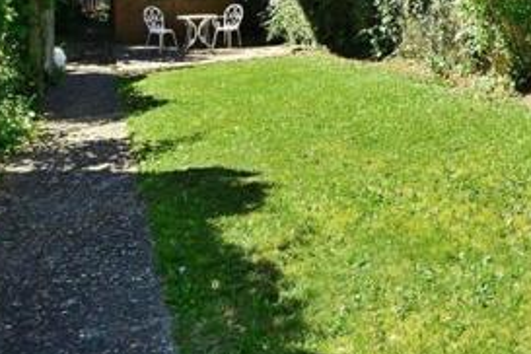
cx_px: 486
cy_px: -48
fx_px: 531
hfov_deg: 47.3
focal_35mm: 36
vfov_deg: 32.0
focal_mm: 10
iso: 125
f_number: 13
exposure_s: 1/40
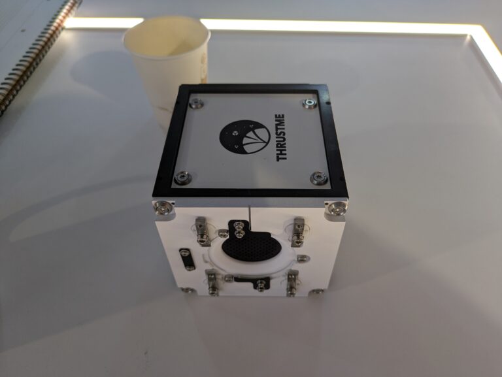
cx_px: 251
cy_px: 188
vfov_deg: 54.9
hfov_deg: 69.4
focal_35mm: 25
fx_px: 363
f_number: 1.89
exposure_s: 1/100
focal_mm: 5.43
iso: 82
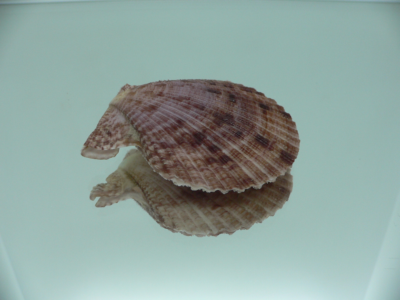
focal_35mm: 35
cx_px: 200
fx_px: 404
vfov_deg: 40.7
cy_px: 150
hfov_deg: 52.6
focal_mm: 4.6
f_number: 2.8
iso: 100
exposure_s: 1/60
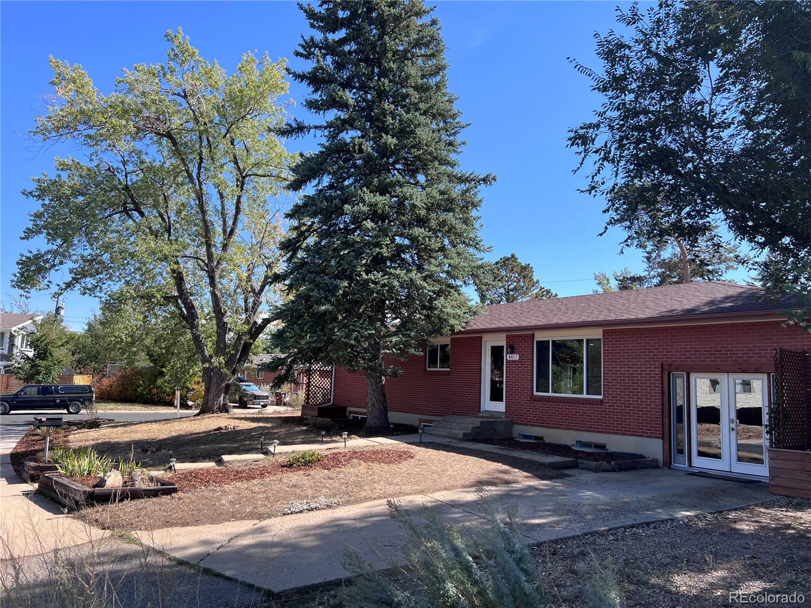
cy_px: 304
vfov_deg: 53.1
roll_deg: -2.7
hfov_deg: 67.3
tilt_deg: +5.9
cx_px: 406
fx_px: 609
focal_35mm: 26
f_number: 1.5
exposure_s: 1/1901
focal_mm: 5.7
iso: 50
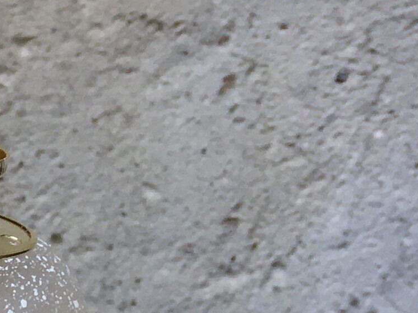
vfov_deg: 9.2
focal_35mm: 156
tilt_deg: -19.2
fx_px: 1883
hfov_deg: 10.3
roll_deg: +0.6
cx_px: -699
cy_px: 481
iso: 40
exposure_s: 1/100
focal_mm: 4.15
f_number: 2.2
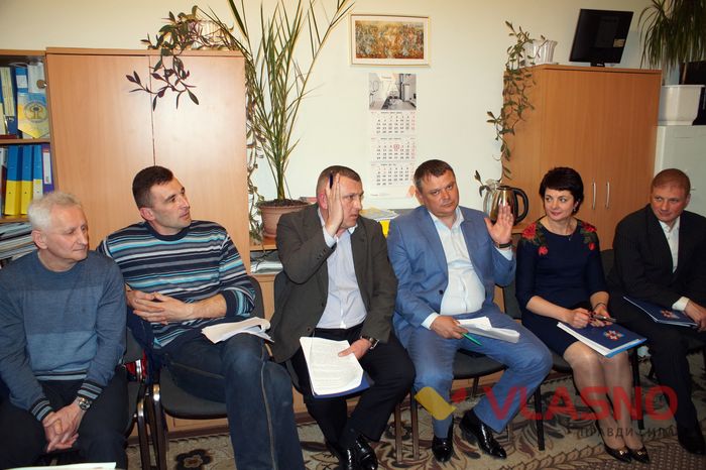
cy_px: 235
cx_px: 353
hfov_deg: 62.0
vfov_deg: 43.6
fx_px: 588
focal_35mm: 30
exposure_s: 1/100
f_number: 4
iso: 800
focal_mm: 20
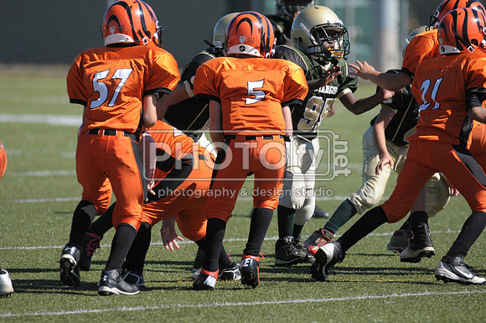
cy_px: 162
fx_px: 6066
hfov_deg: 4.6
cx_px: 243
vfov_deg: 3.0
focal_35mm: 450
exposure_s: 1/4000
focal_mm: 300
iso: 640
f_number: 4
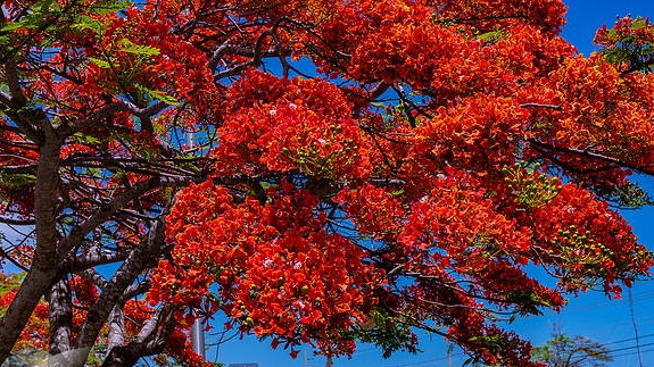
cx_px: 326
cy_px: 199
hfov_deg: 37.9
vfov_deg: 21.8
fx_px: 953
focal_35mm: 55
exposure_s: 1/250
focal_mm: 52
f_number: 9
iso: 100
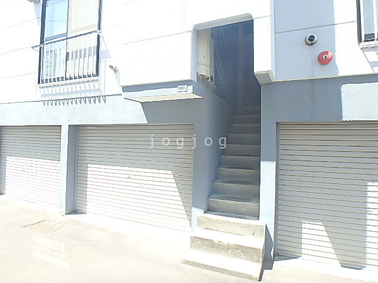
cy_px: 142
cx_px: 189
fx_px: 229
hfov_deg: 79.0
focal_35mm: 21
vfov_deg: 63.4
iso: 160
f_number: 3.5
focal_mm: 3.7
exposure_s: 1/250
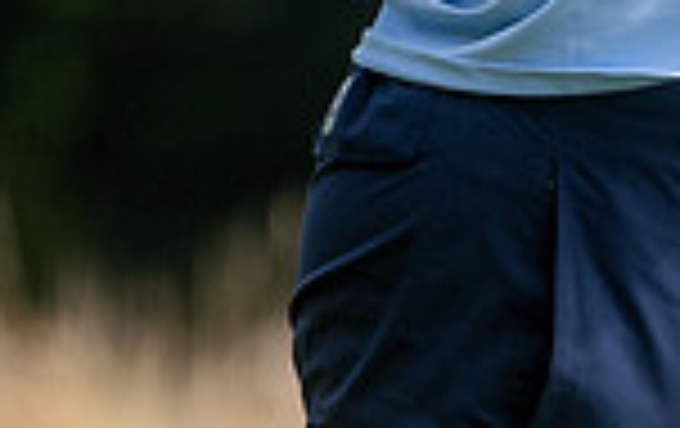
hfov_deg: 1.0
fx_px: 38025
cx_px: 359
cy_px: -572
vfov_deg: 0.6
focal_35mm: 2048
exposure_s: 1/800
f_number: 5.6
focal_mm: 300
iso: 200
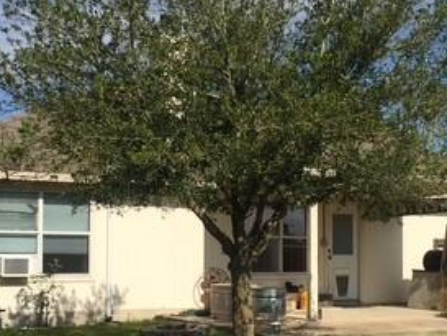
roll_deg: -0.7
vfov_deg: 21.5
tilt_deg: +1.6
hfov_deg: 28.3
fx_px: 878
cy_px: 231
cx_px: 309
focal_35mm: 68
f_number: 2.2
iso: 32
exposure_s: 1/2639
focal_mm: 4.15
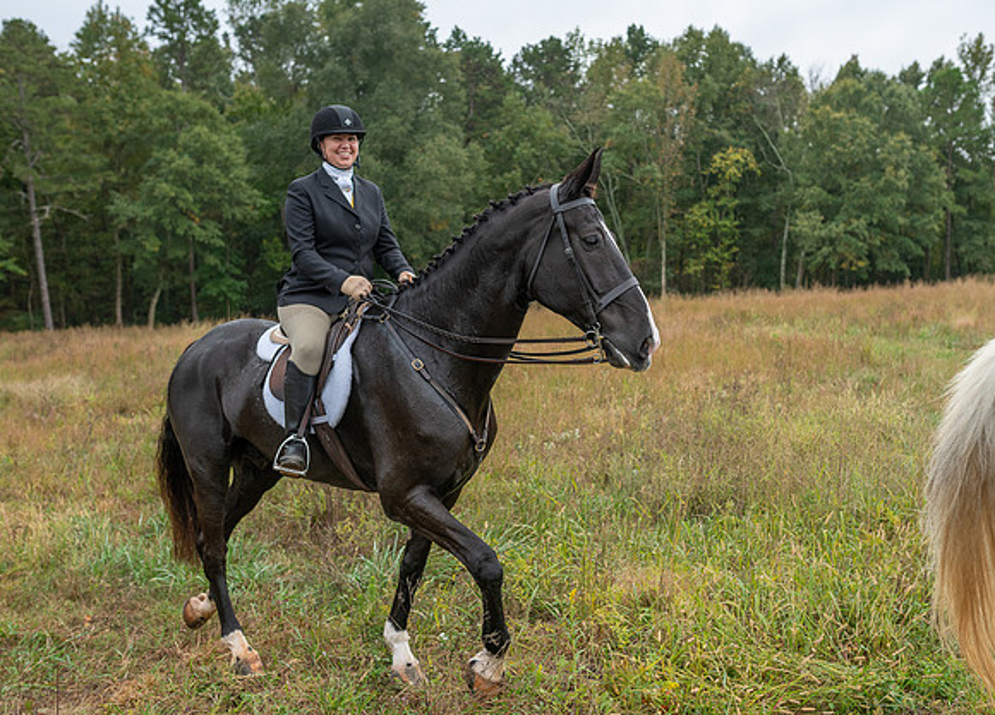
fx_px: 1168
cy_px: 372
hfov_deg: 46.1
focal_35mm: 41
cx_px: 529
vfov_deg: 34.0
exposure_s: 1/500
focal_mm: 35
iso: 200
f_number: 3.5
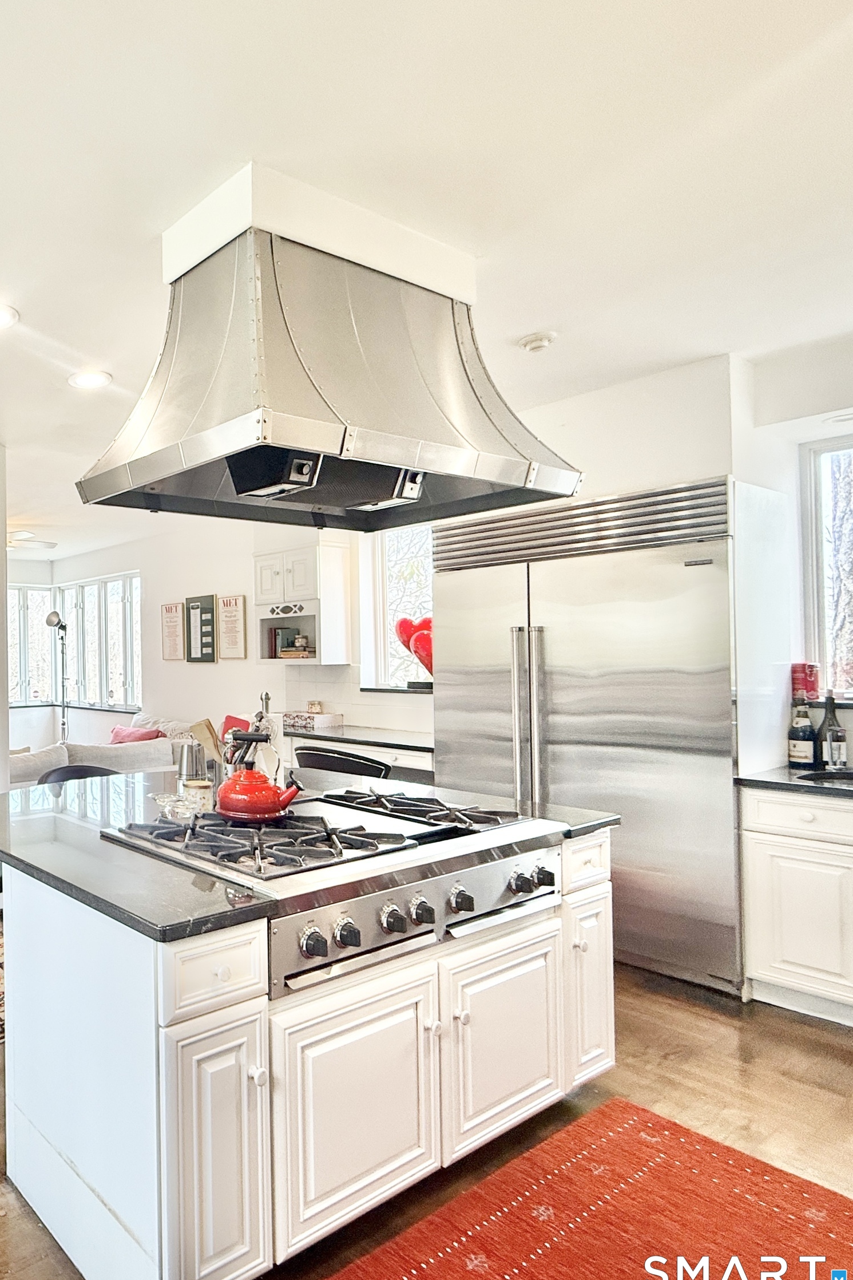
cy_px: 643
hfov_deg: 51.4
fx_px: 711
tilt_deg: +1.6
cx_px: 27
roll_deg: +0.7
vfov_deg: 84.0
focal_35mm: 20
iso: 125
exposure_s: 1/120
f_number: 2.2
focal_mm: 2.22
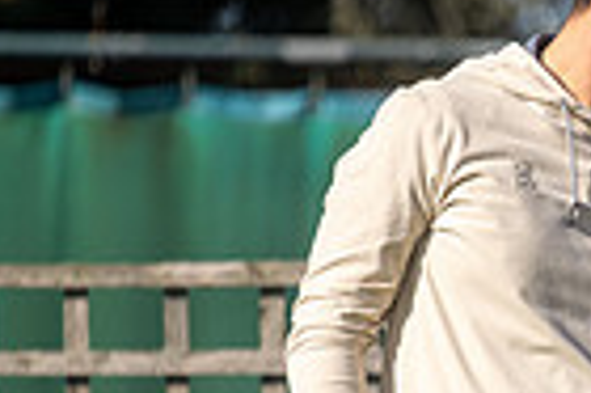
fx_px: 20415
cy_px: 581
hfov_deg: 1.7
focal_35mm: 1245
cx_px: 1144
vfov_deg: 1.1
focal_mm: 300
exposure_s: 1/2000
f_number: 4
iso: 200
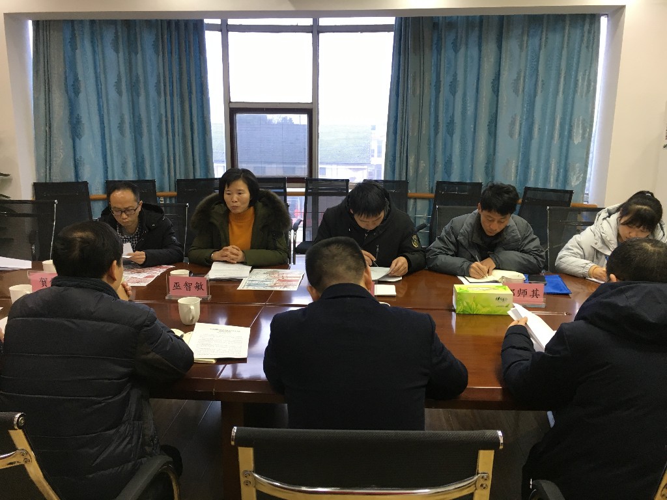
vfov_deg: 48.2
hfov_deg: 61.7
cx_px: 334
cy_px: 250
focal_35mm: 29
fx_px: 559
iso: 50
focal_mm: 4.15
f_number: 2.2
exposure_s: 1/33
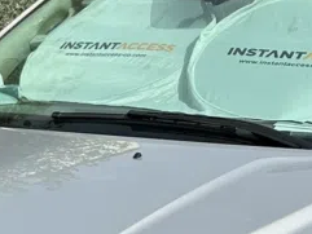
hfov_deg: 28.1
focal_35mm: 69
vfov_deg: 20.4
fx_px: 622
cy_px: 255
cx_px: 127
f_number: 1.5
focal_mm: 5.7
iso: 50
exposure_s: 1/3704
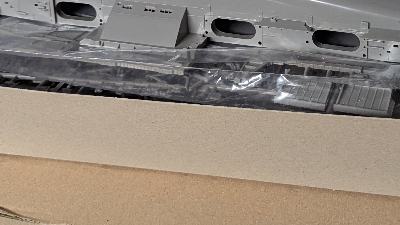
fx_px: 732
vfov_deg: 16.5
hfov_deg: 29.9
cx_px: 313
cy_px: -67
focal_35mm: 69
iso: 646
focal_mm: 6.81
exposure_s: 1/144
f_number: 1.85
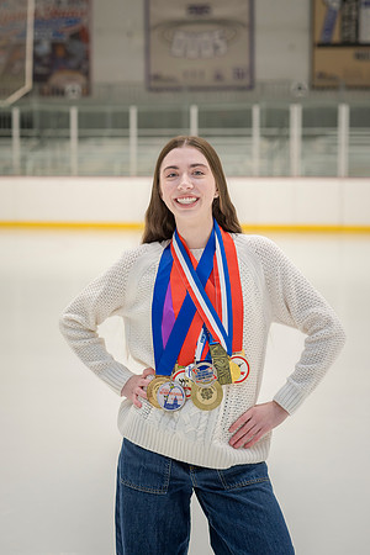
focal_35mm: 85
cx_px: 185
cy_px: 278
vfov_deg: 23.9
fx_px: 1310
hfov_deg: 16.1
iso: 1000
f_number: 4
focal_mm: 85
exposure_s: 1/320
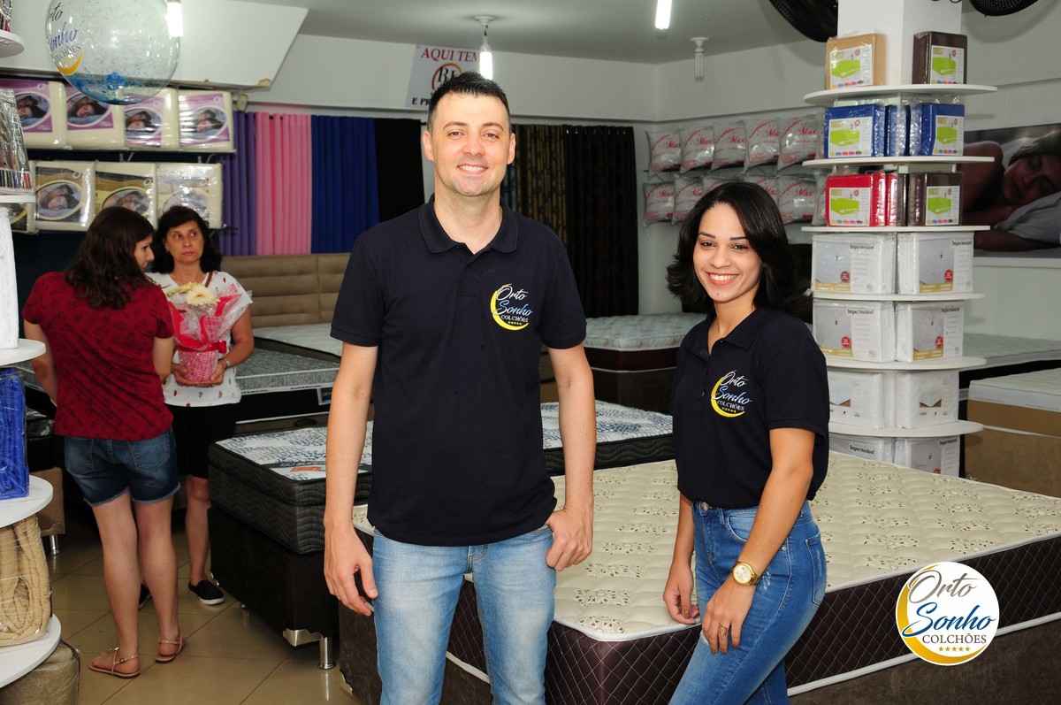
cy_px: 352
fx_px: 1236
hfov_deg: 46.4
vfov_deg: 31.8
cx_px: 530
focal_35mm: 42
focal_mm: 28
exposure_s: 1/60
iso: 200
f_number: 5.6
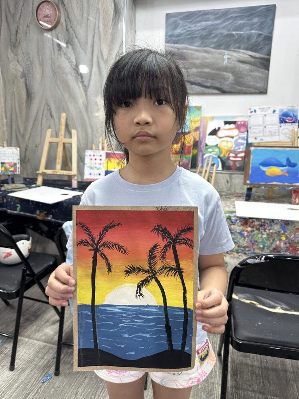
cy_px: 200
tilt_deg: -14.1
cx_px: 150
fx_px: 276
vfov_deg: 71.6
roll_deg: -2.7
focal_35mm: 24
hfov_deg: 56.8
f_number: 1.78
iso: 160
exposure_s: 1/100
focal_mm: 6.86
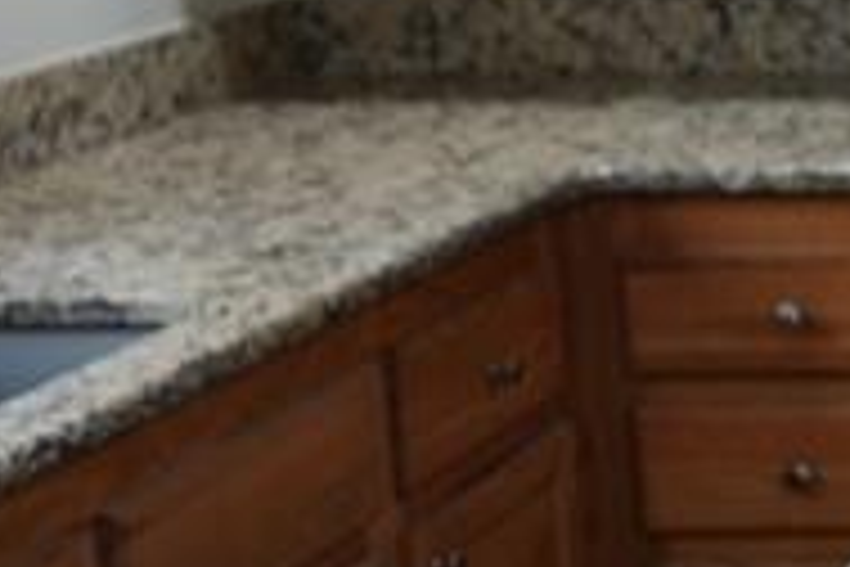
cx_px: 1979
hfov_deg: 12.6
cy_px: 101
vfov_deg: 10.5
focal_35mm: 130
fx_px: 3069
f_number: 3.5
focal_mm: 24
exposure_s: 1/125
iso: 800
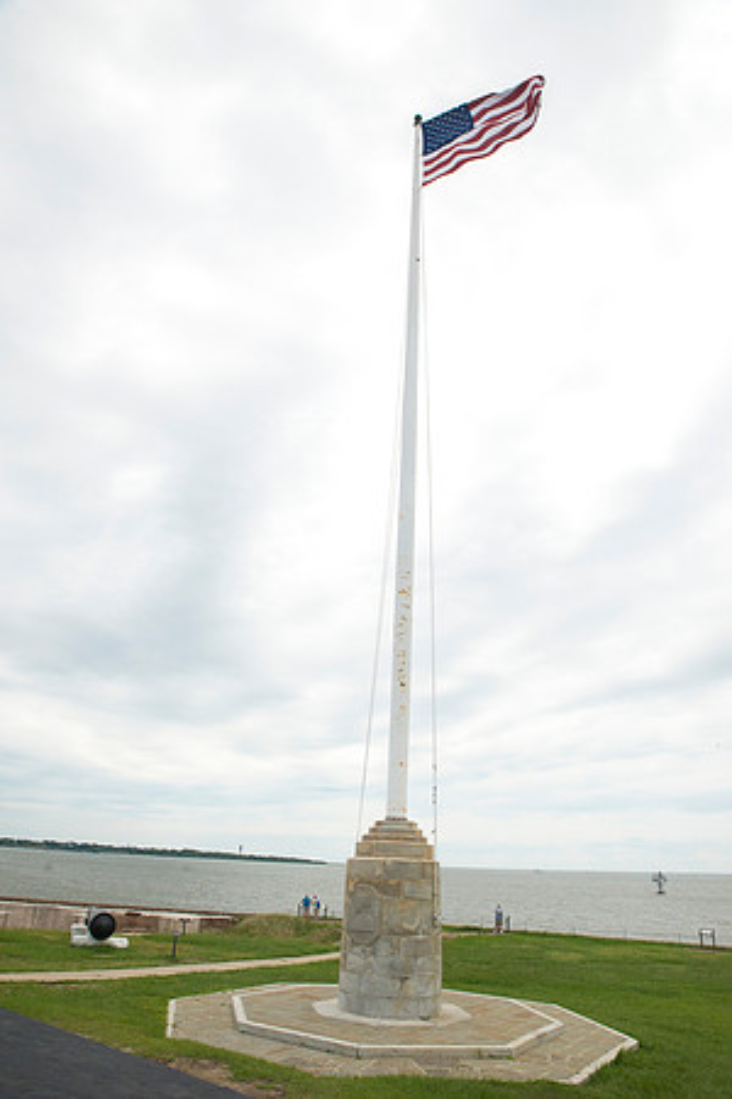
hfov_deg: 53.1
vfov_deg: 73.7
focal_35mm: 24
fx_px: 732
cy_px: 550
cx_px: 366
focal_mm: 24
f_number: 10
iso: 800
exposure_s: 1/2500
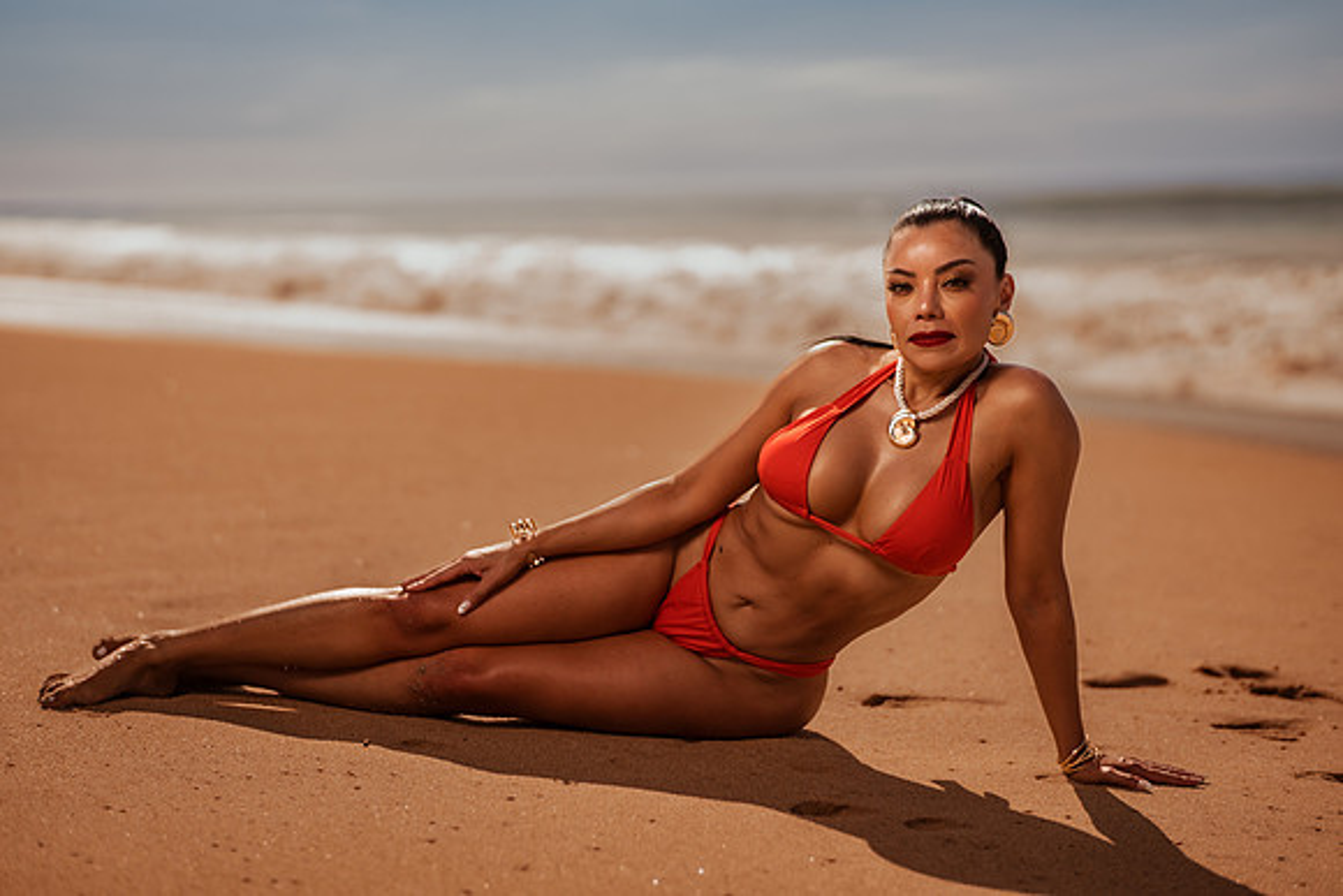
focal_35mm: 58
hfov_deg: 34.5
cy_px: 448
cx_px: 672
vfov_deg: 23.4
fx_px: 2164
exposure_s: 1/8000
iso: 64
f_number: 1.8
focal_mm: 58
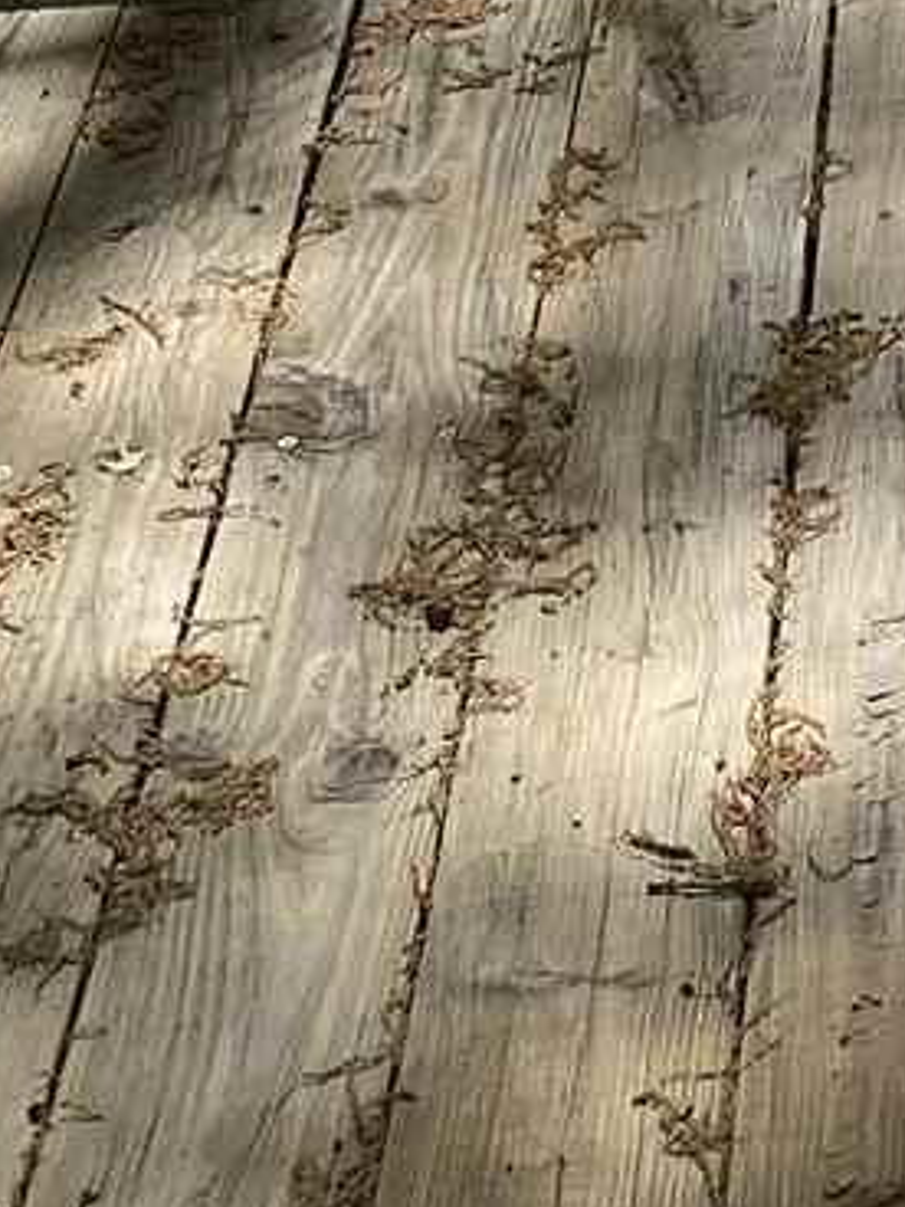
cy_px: -1610
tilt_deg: -9.4
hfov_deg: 8.6
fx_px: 5682
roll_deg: -0.1
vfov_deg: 10.5
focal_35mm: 163
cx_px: 1849
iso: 32
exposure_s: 1/738
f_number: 1.8
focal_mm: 4.25
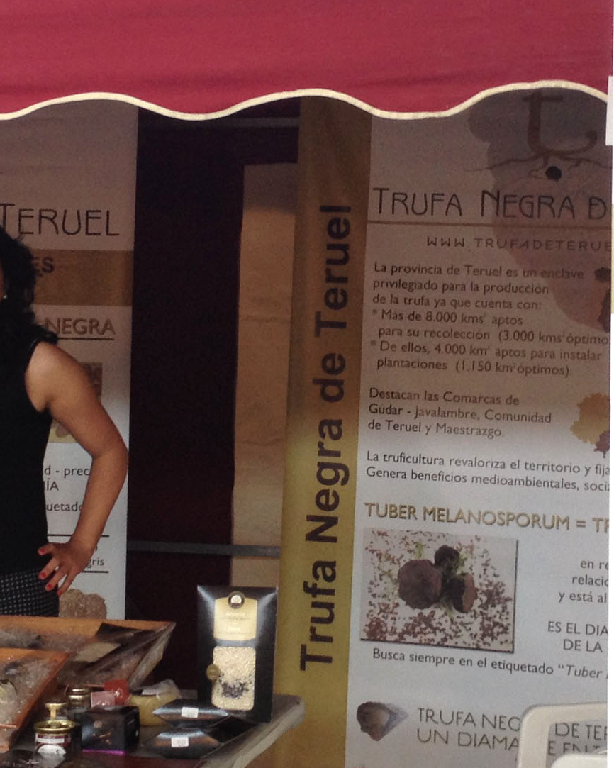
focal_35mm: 103
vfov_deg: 18.6
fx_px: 2340
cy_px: 299
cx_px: 271
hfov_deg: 14.9
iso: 50
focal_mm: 4.28
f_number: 2.4
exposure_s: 1/24
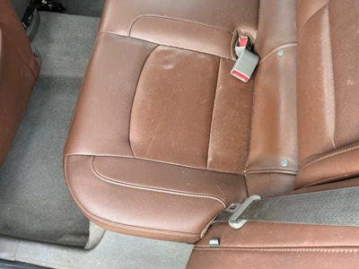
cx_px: 180
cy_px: 134
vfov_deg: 49.7
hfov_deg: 63.4
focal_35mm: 28
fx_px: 290
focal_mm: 3
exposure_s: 1/122
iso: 50
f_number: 1.8
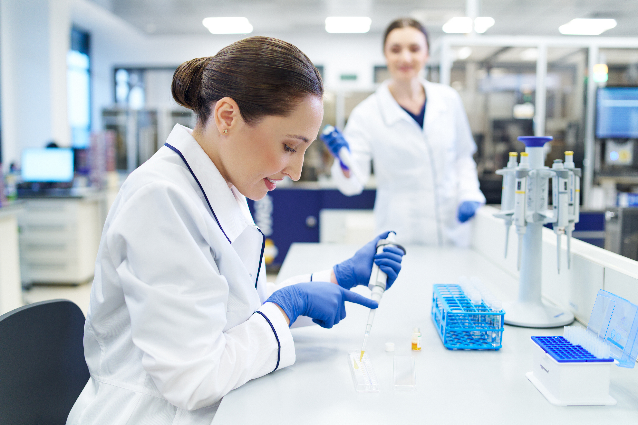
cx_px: 319
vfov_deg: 37.9
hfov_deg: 54.4
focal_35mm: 35
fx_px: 620
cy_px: 212
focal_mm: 35
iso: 320
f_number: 2.2
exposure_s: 1/125
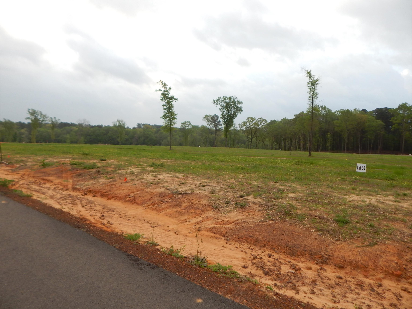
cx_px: 206
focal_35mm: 22
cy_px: 154
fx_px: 262
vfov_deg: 61.1
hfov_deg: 76.4
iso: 125
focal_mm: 4
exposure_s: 1/400
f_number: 3
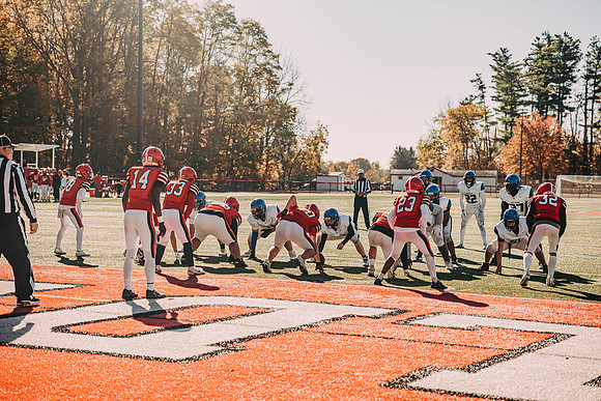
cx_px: 300
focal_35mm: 70
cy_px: 200
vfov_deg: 19.5
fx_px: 1169
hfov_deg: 28.8
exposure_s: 1/2500
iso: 250
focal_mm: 70
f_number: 3.2
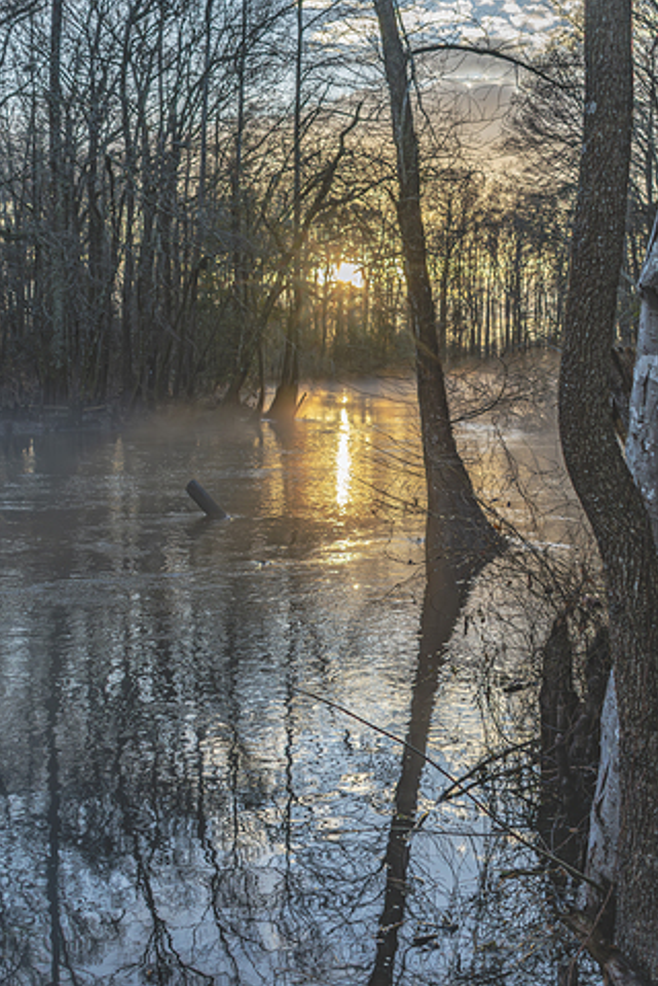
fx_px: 1234
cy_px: 407
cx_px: 391
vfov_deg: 43.4
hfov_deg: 29.8
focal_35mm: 45
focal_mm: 18
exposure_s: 1/250
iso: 250
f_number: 5.6
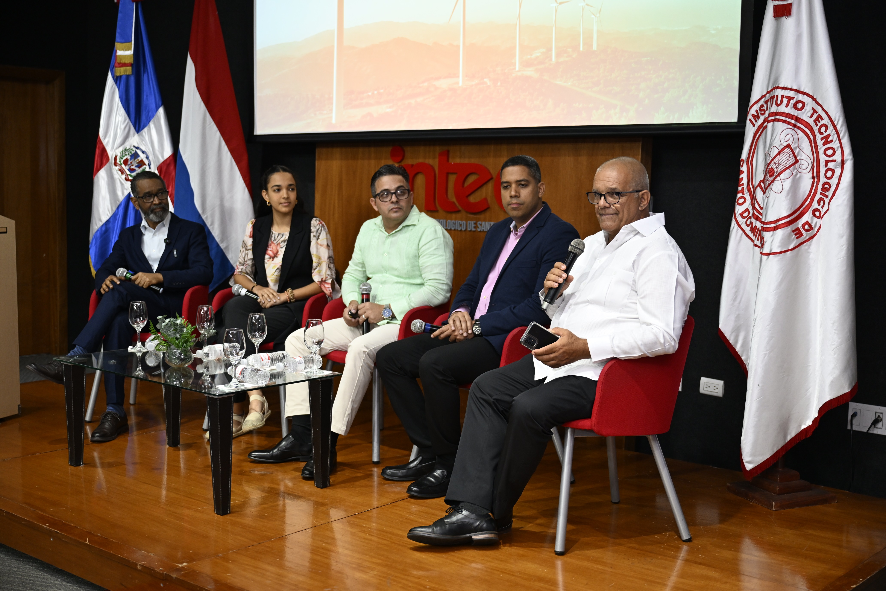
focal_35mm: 45
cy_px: 296
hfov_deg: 43.6
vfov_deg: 29.9
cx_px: 443
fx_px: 1107
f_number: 2.8
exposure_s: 1/200
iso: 1250
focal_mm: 45
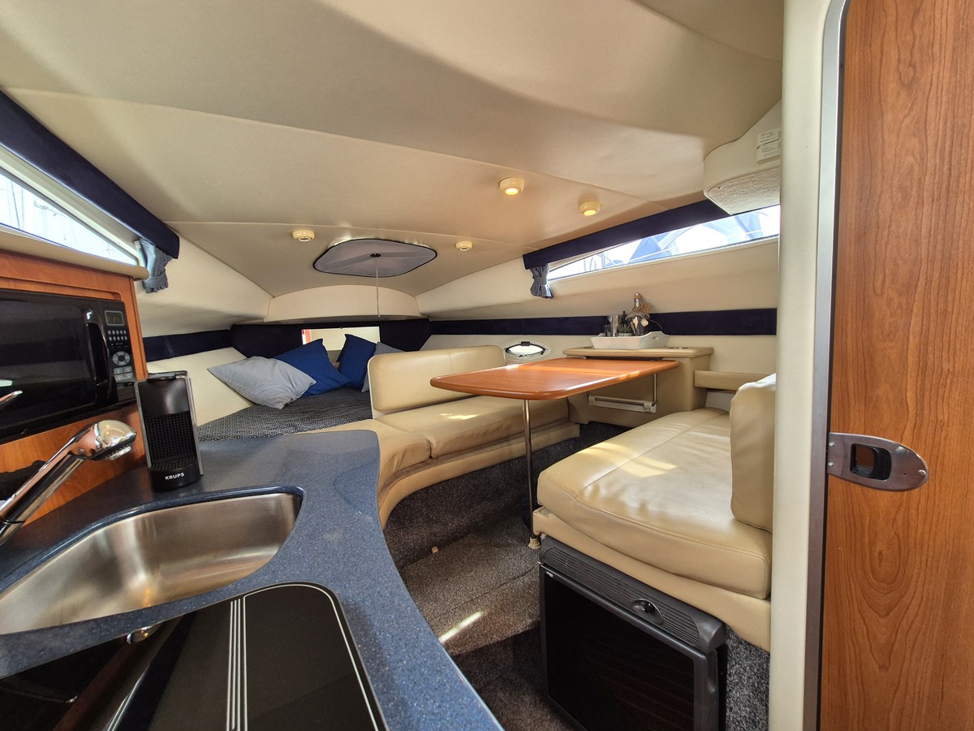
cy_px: 366
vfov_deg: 89.9
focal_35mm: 13
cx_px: 487
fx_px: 366
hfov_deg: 106.2
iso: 125
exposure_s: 1/50
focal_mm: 2.2
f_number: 2.2
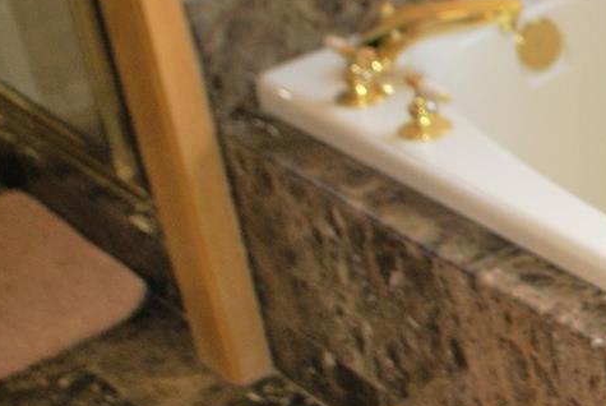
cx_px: 926
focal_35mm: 101
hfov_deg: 17.9
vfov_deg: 13.6
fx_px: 1702
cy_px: 266
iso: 100
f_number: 2.8
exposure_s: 1/125
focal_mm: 20
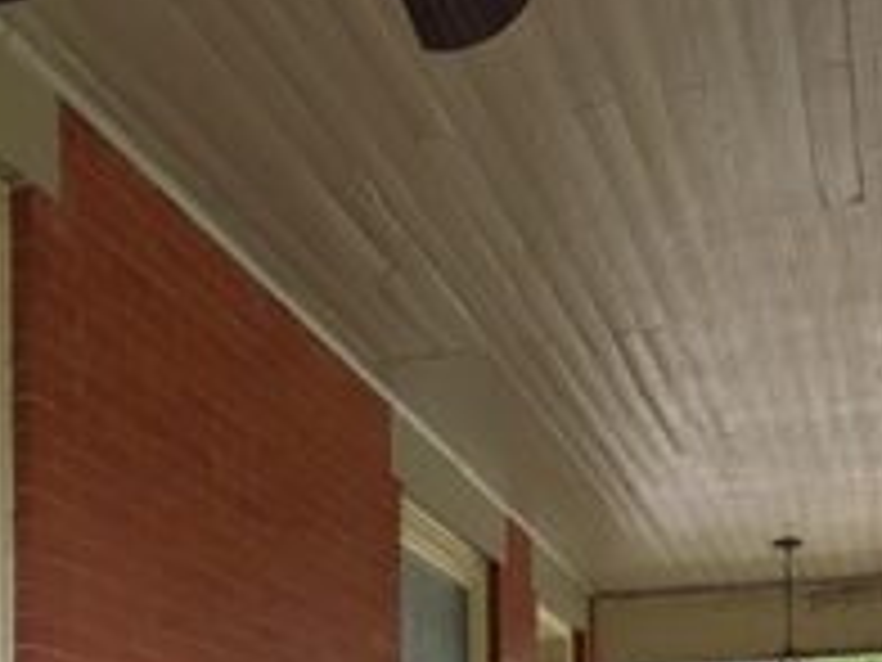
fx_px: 1248
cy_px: 887
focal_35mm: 49
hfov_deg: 38.3
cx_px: 270
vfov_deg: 25.2
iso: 49
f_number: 1.7
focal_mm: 2.02
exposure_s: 1/1104
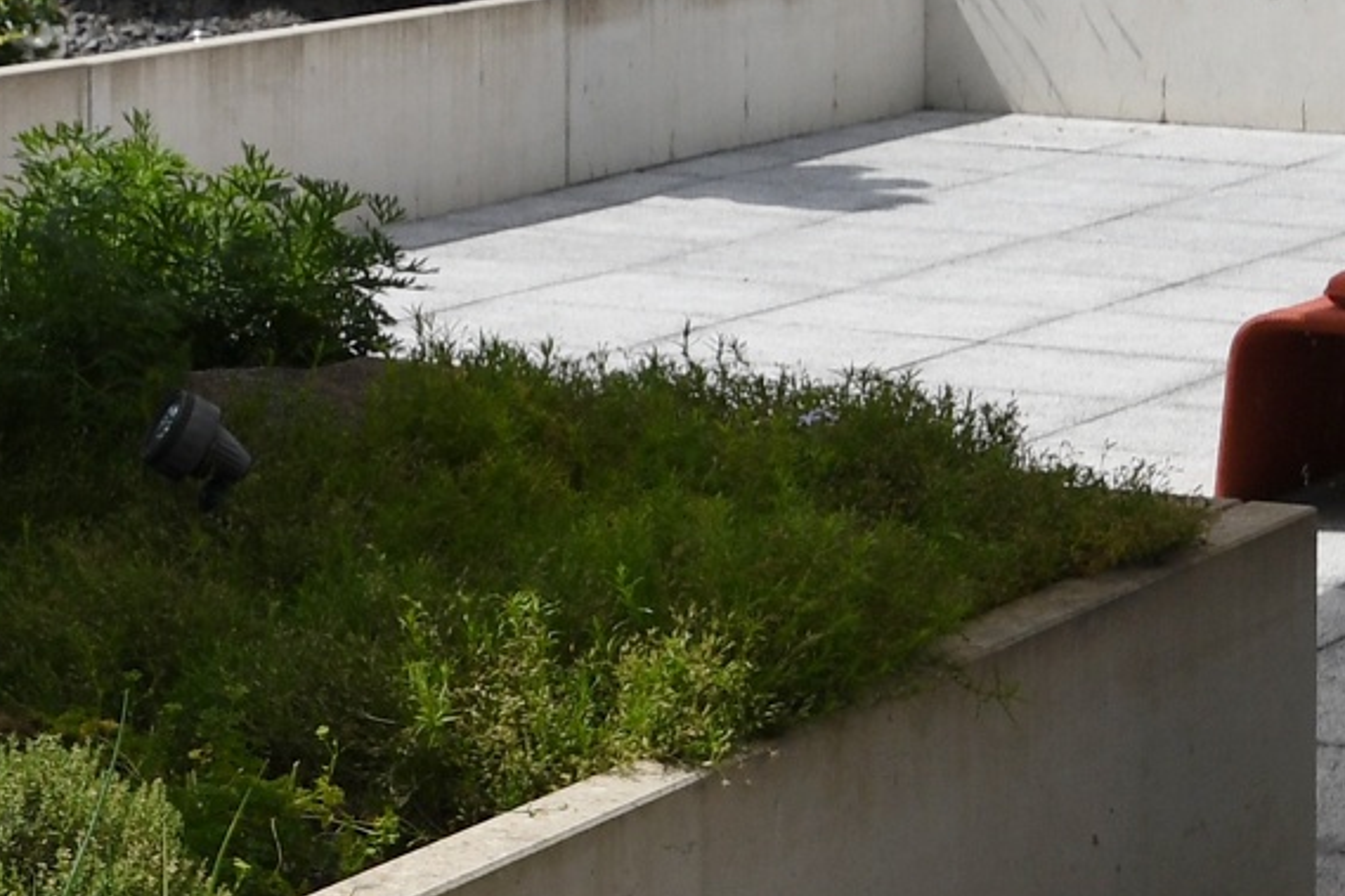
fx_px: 5042
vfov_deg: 10.0
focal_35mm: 135
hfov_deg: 15.0
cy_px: -129
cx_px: 154
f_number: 5
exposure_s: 1/800
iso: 200
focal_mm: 20
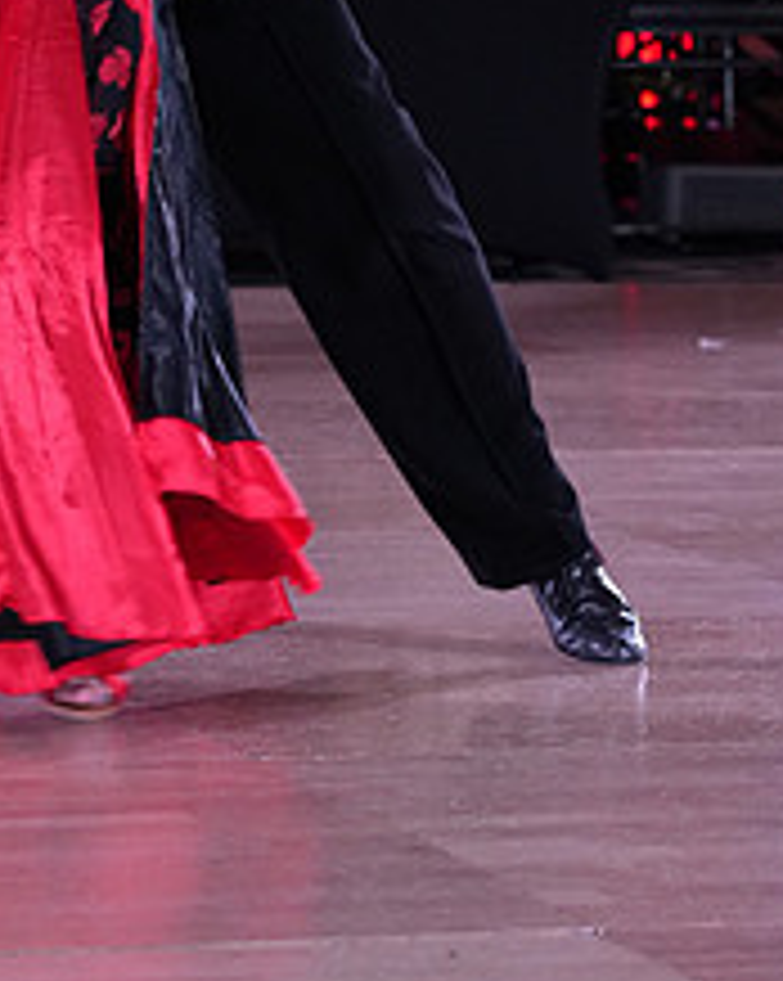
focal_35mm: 205
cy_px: -238
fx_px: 5947
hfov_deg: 7.5
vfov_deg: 9.3
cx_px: 169
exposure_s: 1/250
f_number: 5
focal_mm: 82
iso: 2500
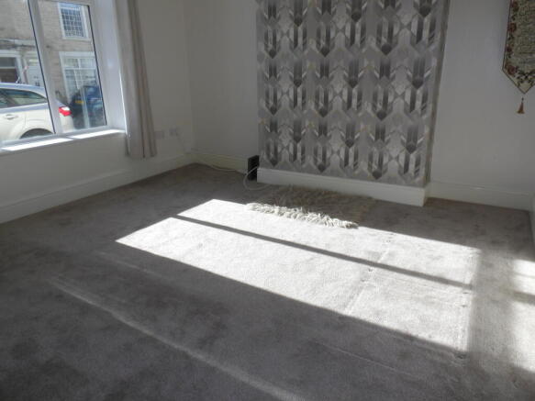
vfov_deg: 56.8
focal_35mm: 24
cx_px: 268
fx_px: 371
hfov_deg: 71.6
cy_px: 200
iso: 100
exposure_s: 1/80
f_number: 4.1
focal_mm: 4.3
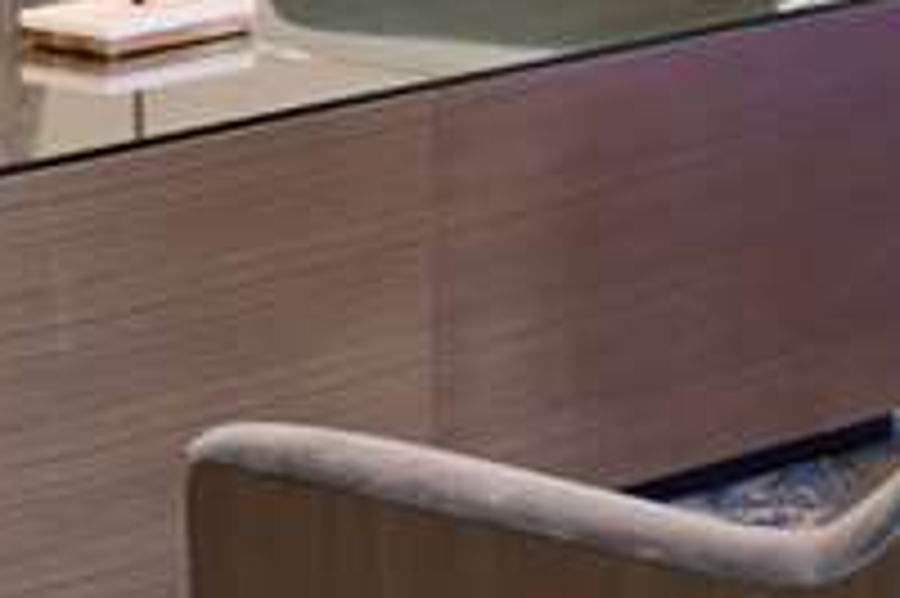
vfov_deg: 5.1
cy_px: -1030
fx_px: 6463
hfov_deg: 7.5
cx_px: -1210
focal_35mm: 259
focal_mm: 34.5
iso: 160
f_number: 8
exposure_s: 1/4
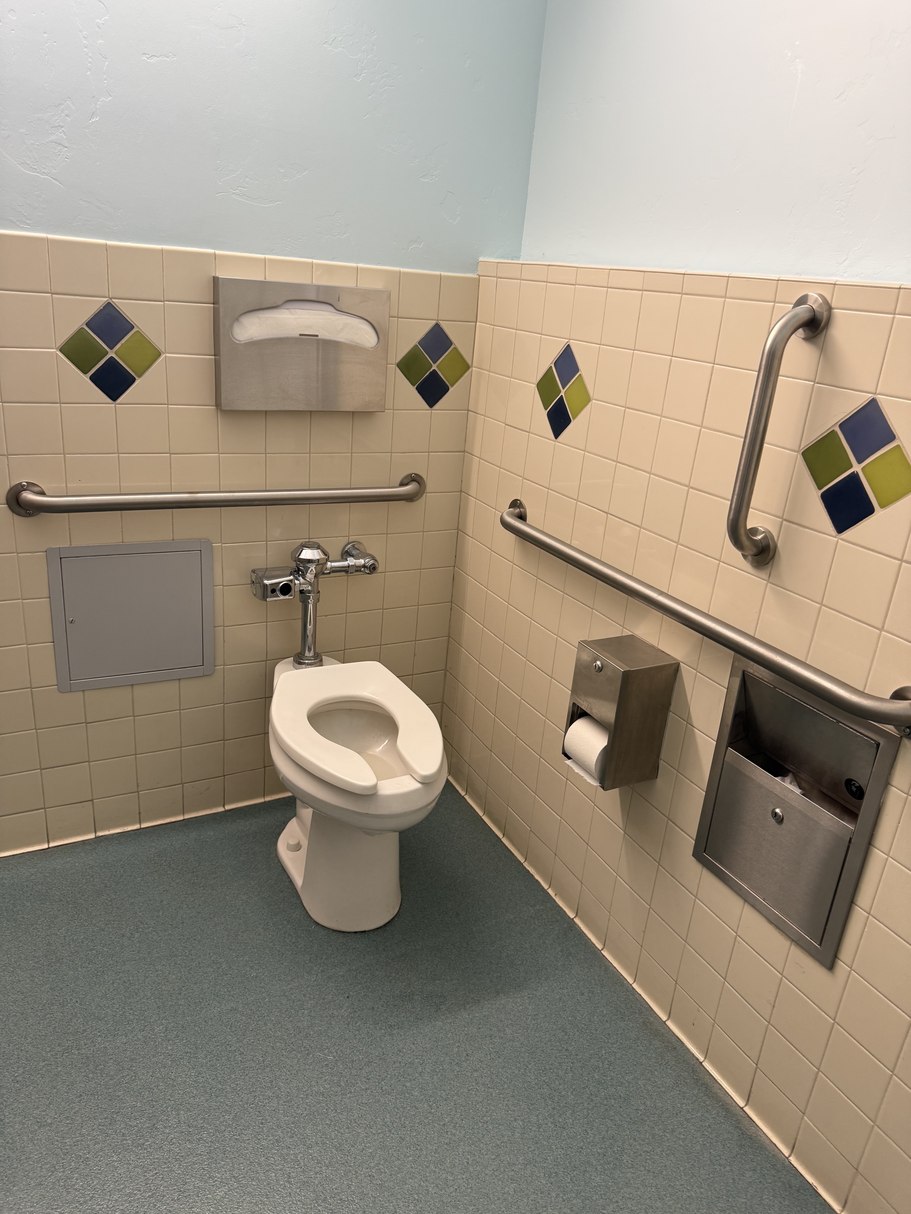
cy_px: 607
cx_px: 456
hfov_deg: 56.8
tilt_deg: -18.7
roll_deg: -3.4
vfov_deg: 71.6
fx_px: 842
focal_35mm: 24
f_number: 1.78
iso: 160
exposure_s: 1/121
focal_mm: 6.76
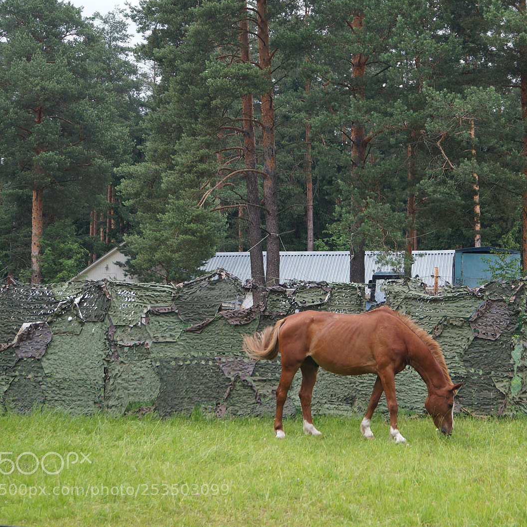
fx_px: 999
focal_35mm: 58
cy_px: 263
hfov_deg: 29.3
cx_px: 368
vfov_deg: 29.6
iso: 320
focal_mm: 30
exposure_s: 1/160
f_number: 4.5
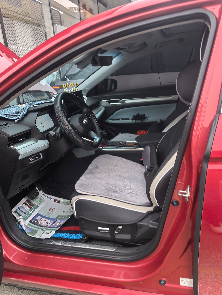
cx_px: 111
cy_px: 148
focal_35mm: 27
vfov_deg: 65.3
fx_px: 231
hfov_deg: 51.4
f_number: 2
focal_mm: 5.75
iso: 250
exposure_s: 1/60
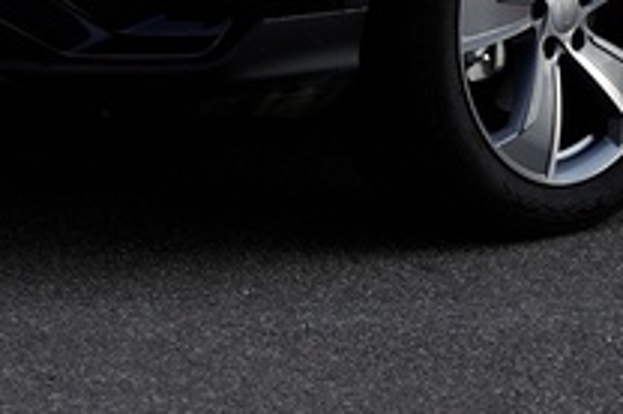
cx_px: 524
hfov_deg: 9.9
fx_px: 3594
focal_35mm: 208
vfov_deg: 6.4
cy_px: -376
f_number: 2.8
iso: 125
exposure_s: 1/50
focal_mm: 54
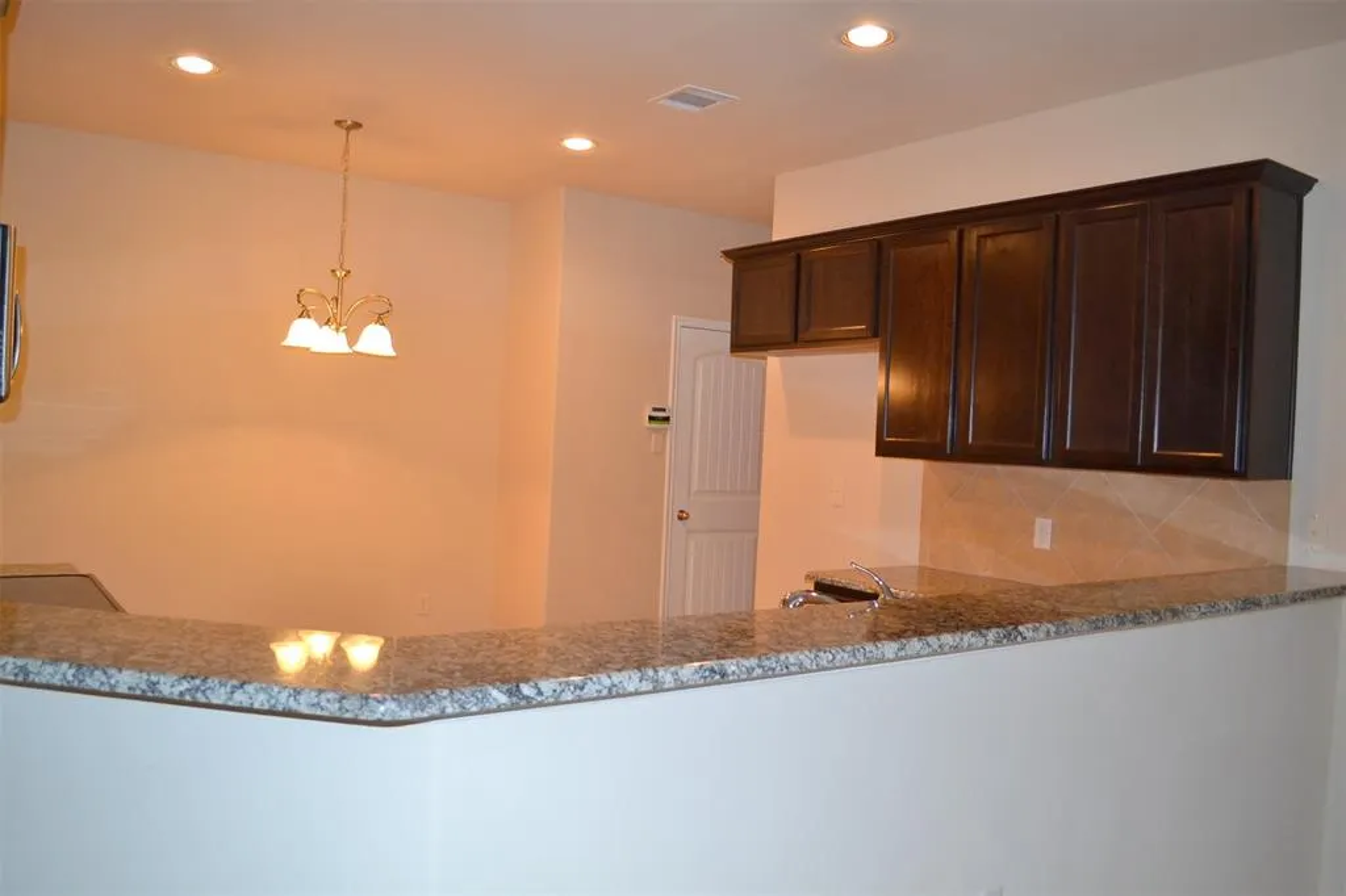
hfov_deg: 67.4
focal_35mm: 27
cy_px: 448
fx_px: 1009
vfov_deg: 47.9
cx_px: 673
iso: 560
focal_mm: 18
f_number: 3.5
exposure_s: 1/60
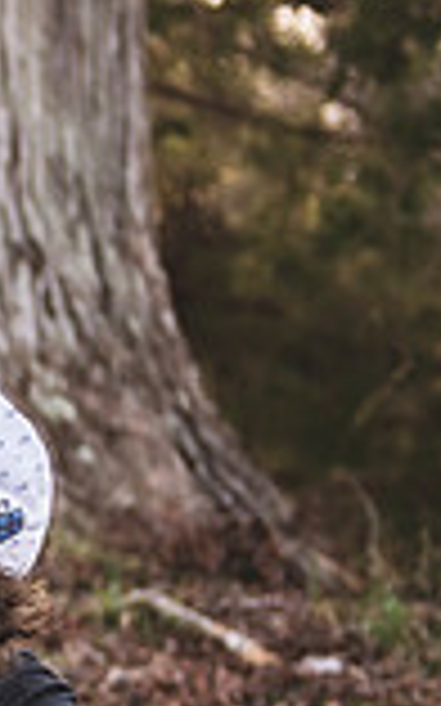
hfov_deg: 6.9
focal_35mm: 176
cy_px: 524
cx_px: -752
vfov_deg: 11.9
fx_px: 3388
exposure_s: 1/250
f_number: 2.8
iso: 100
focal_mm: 45
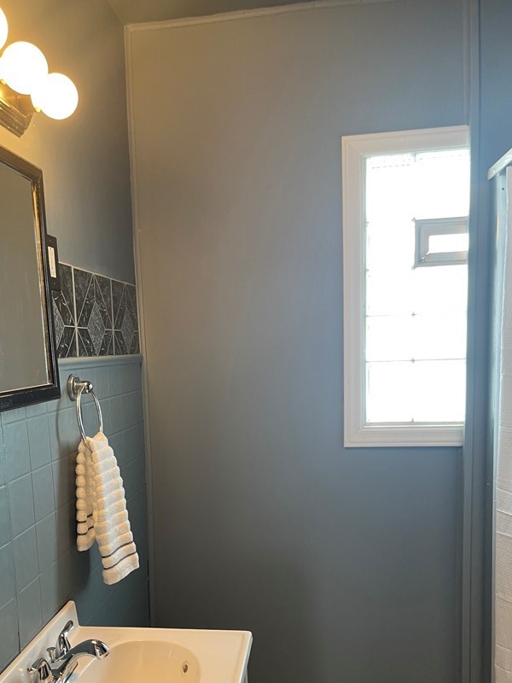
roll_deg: +1.2
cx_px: 196
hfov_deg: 43.9
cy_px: 413
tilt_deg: -6.2
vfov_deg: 56.3
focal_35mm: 32
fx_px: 631
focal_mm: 5.1
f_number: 1.6
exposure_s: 1/60
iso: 100
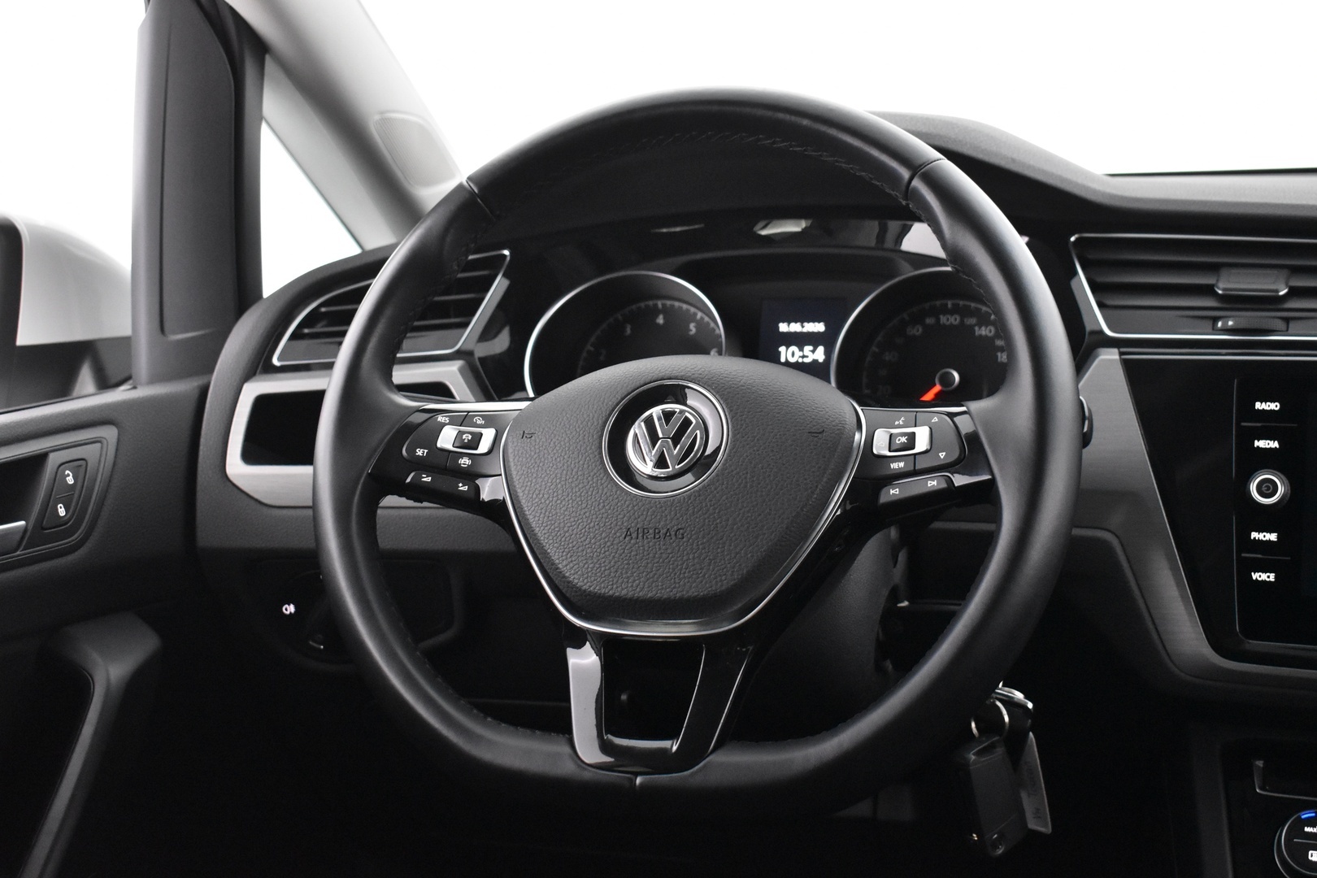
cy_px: 439
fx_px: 1701
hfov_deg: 42.3
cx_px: 658
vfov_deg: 28.9
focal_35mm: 46
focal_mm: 31
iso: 3200
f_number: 4.2
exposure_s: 1/25
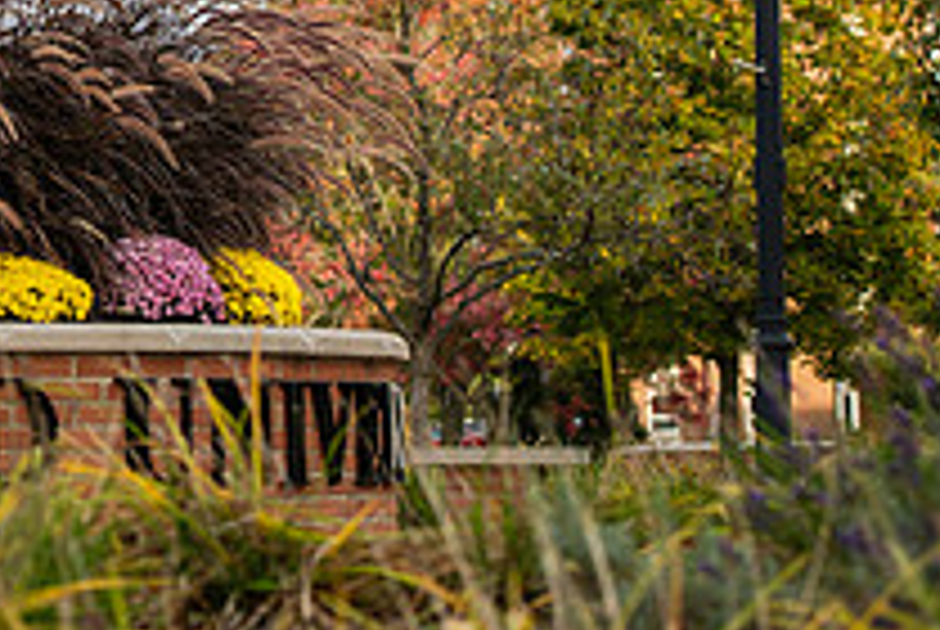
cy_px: -142
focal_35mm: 194
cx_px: -301
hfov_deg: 10.4
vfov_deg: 7.0
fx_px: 5073
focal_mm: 70
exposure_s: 1/400
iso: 200
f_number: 3.5
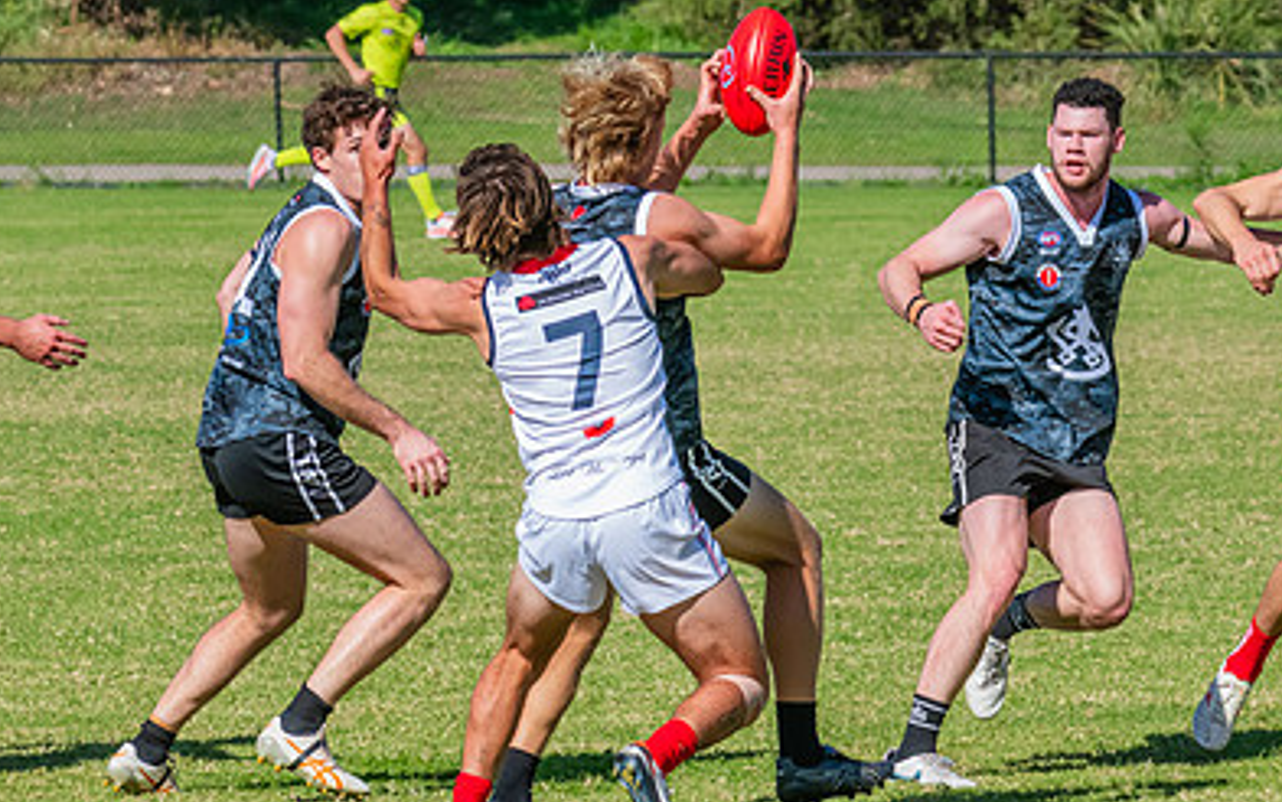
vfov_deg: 3.3
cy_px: 189
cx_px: 768
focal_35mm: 403
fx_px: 14086
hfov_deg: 5.2
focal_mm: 240
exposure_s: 1/1600
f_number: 14
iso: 1600
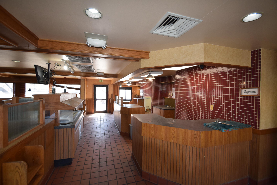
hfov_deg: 100.4
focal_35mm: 15
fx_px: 115
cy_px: 92
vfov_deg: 77.3
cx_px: 138
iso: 800
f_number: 5
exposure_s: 1/100
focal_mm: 10
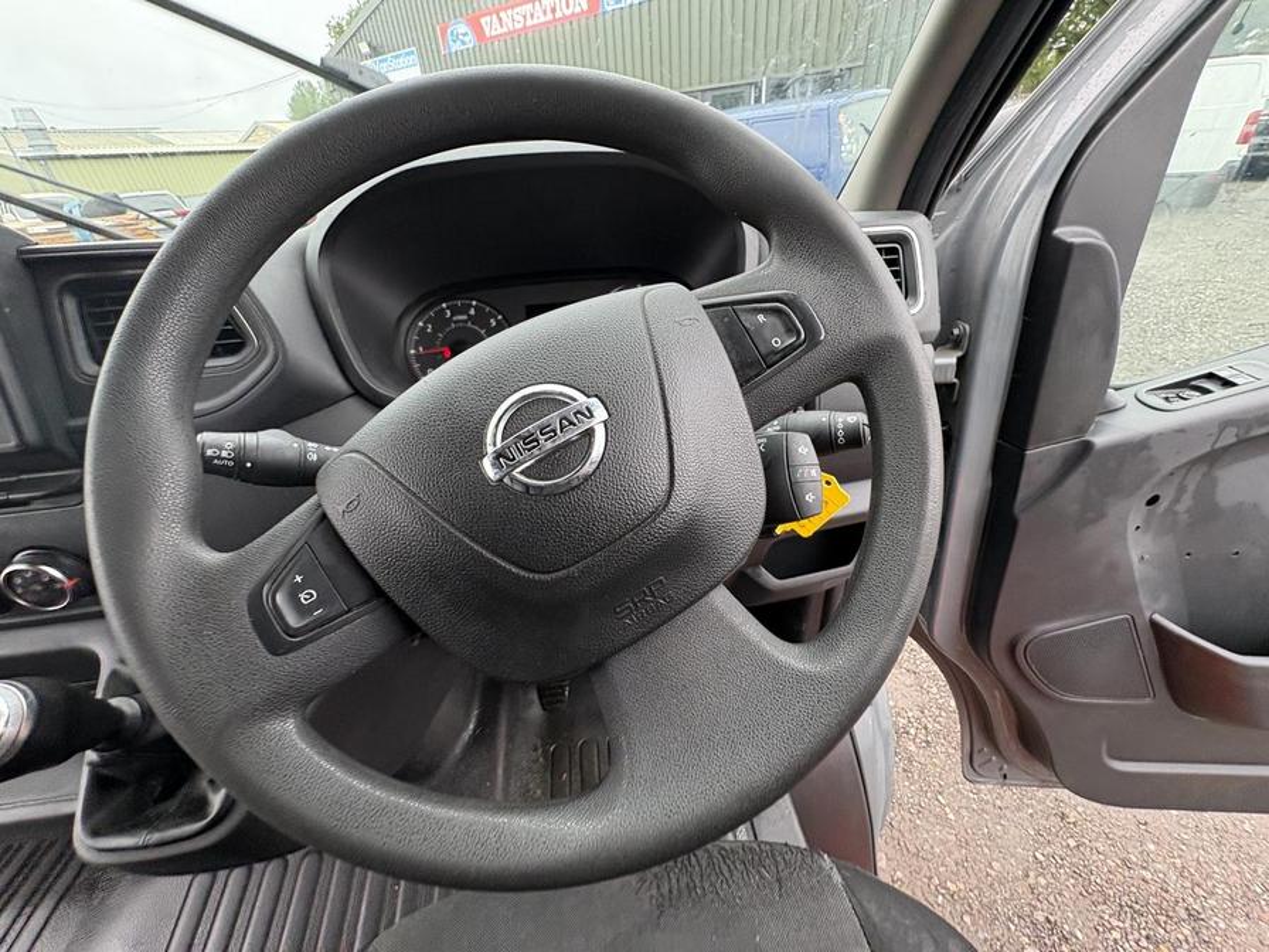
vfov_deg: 85.7
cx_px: 634
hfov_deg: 102.1
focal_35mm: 14
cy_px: 476
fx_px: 513
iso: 125
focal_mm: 2.22
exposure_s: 1/99
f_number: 2.2
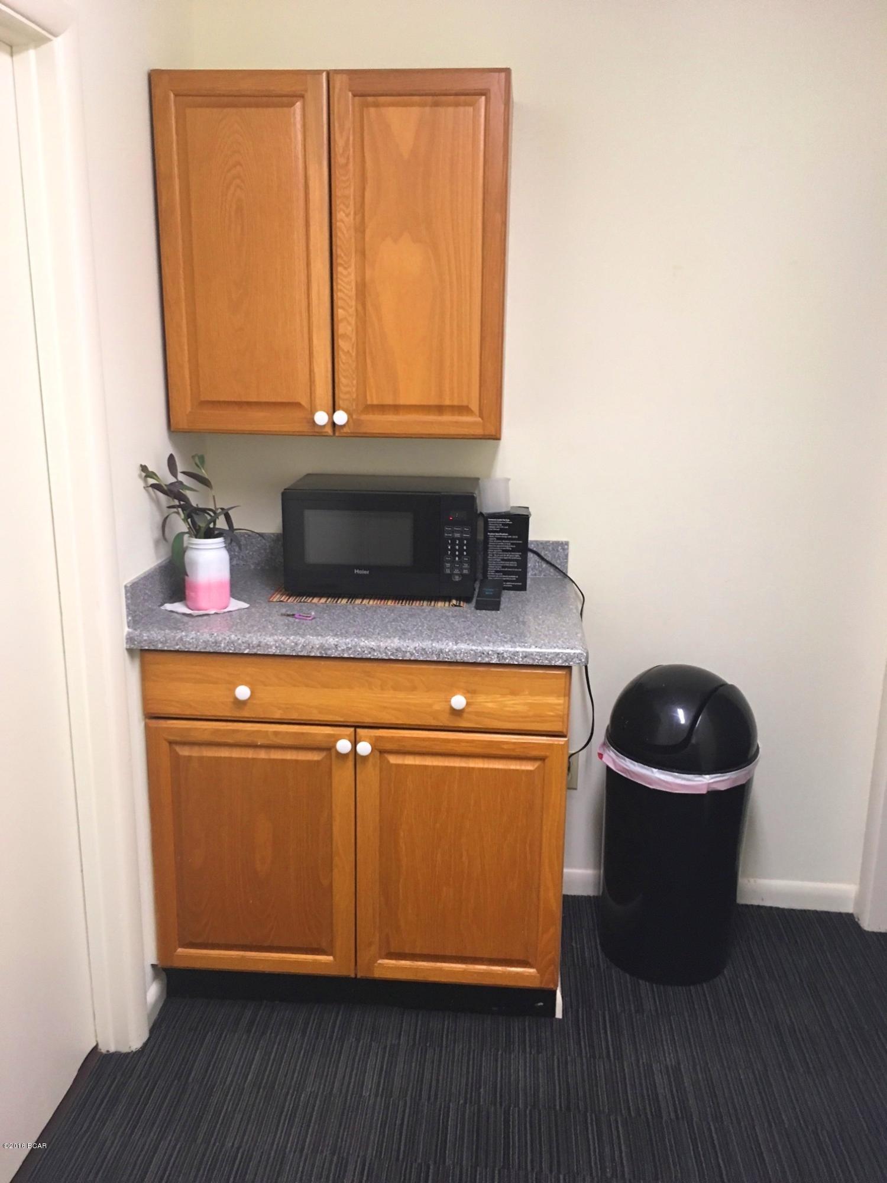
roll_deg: -0.8
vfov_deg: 61.7
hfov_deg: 48.2
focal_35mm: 29
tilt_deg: -13.1
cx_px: 444
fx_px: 991
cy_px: 592
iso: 100
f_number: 2.2
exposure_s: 1/30
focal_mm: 4.15
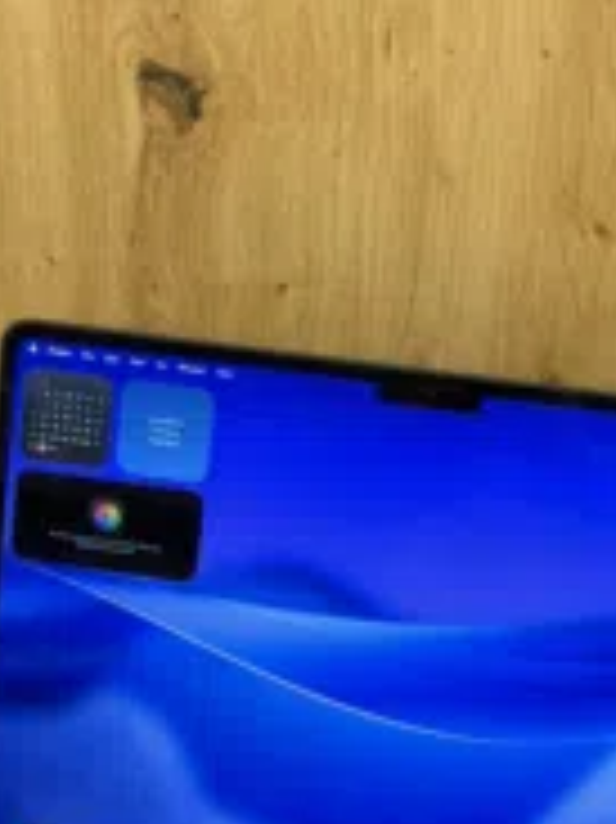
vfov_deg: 18.7
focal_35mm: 105
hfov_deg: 14.1
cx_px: 319
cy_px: 554
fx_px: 2494
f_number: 1.78
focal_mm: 6.76
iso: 100
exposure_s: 1/50
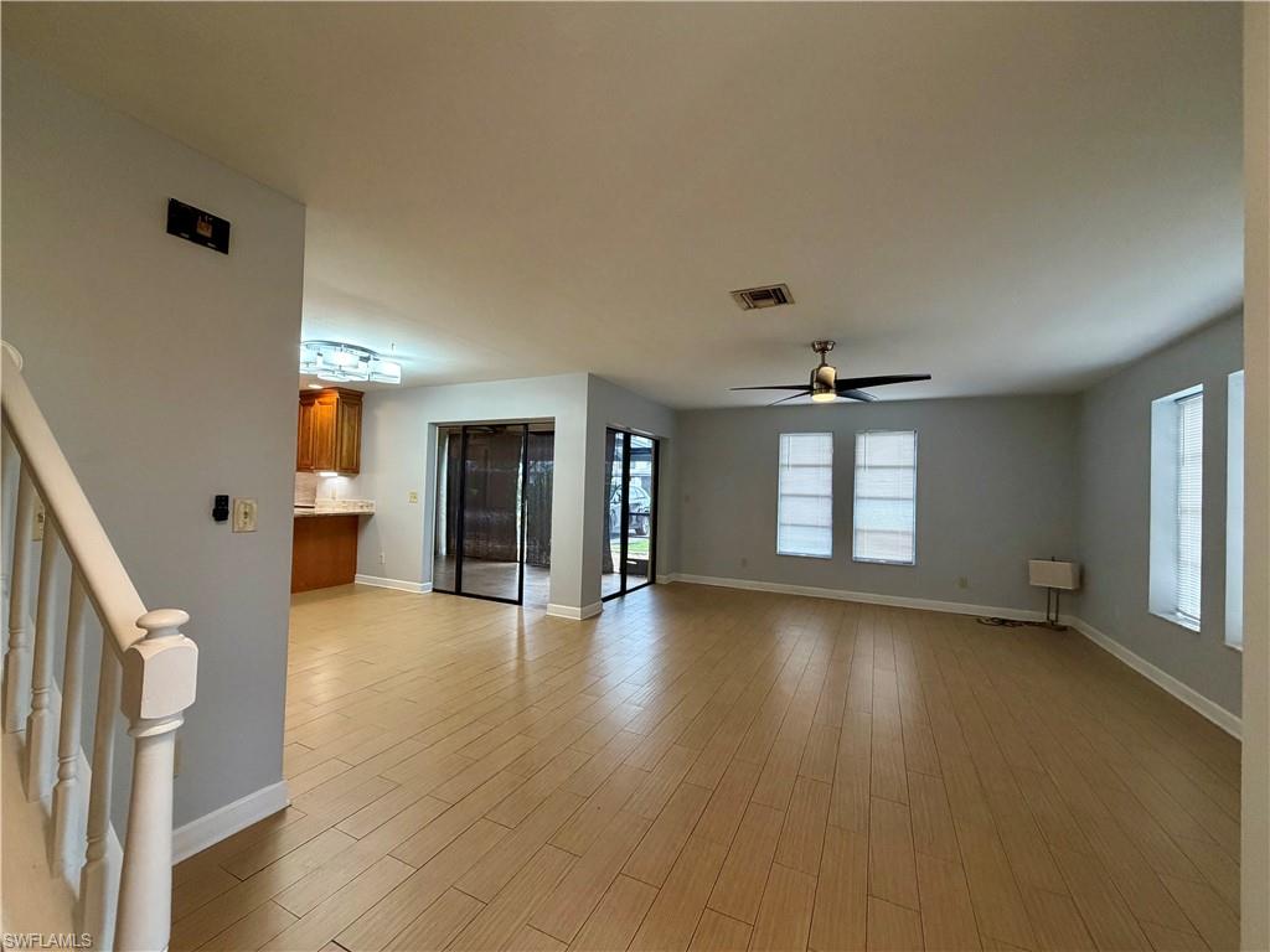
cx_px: 635
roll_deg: -1.0
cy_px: 476
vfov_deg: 85.7
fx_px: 514
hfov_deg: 102.1
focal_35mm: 14
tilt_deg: +1.4
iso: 250
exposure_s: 1/120
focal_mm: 2.22
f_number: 2.2
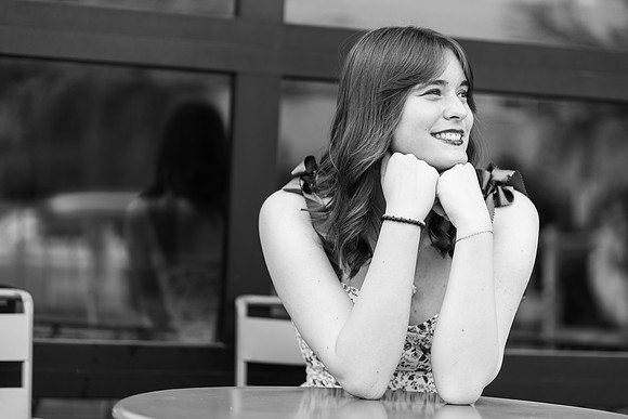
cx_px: 314
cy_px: 210
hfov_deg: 23.9
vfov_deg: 16.1
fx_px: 1483
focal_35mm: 85
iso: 250
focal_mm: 85
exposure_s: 1/500
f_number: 1.8
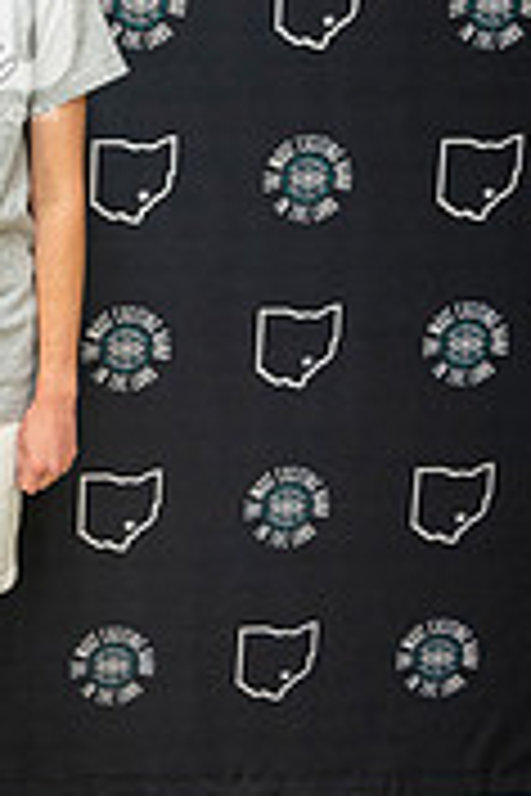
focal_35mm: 61
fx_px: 1350
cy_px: 18
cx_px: -126
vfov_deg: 30.7
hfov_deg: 20.6
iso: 1250
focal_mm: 24
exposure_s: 1/60
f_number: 4
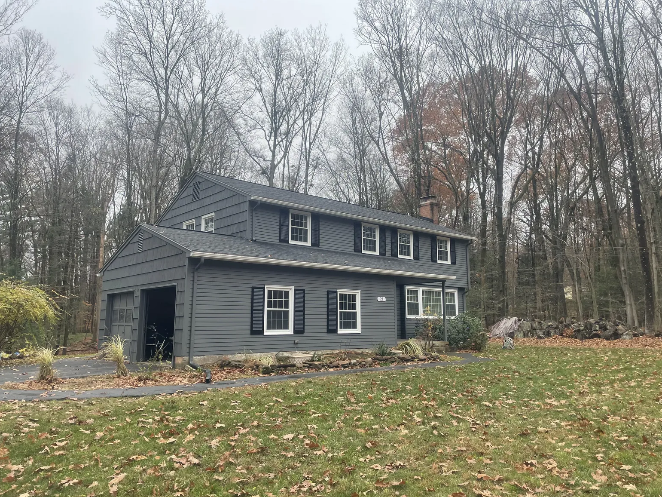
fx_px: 516
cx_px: 342
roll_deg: -0.3
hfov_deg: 65.3
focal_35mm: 27
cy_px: 254
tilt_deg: +9.3
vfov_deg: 51.4
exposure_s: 1/540
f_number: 1.6
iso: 32
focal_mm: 4.2
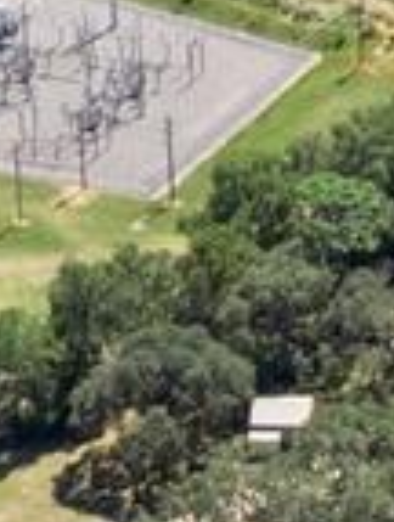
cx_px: 372
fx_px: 2281
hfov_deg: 9.8
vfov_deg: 13.0
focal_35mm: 151
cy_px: 294
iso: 100
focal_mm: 8.38
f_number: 2.8
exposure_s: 1/2000
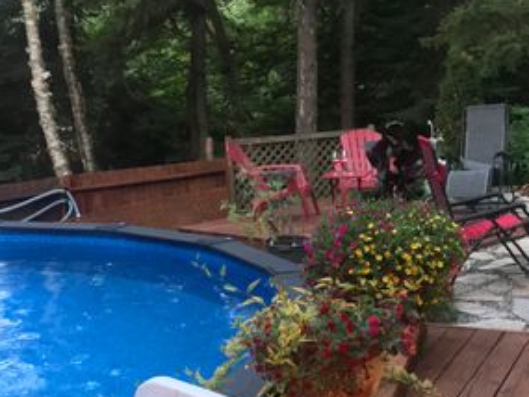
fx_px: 902
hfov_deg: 32.7
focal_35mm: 59
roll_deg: +2.1
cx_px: 282
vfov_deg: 24.8
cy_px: 217
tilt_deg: -8.7
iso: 250
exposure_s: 1/15
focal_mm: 3.99
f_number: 1.8
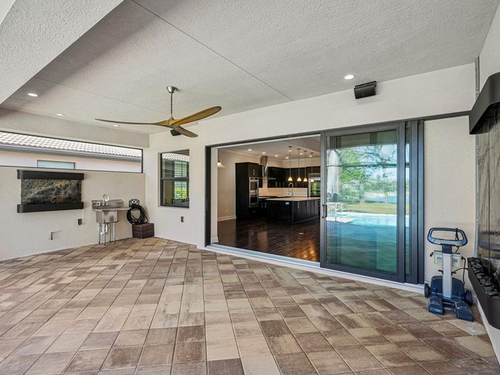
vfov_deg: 71.6
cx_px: 233
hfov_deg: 87.6
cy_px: 183
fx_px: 260
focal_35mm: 18
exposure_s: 1/40
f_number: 8
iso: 400
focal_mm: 16
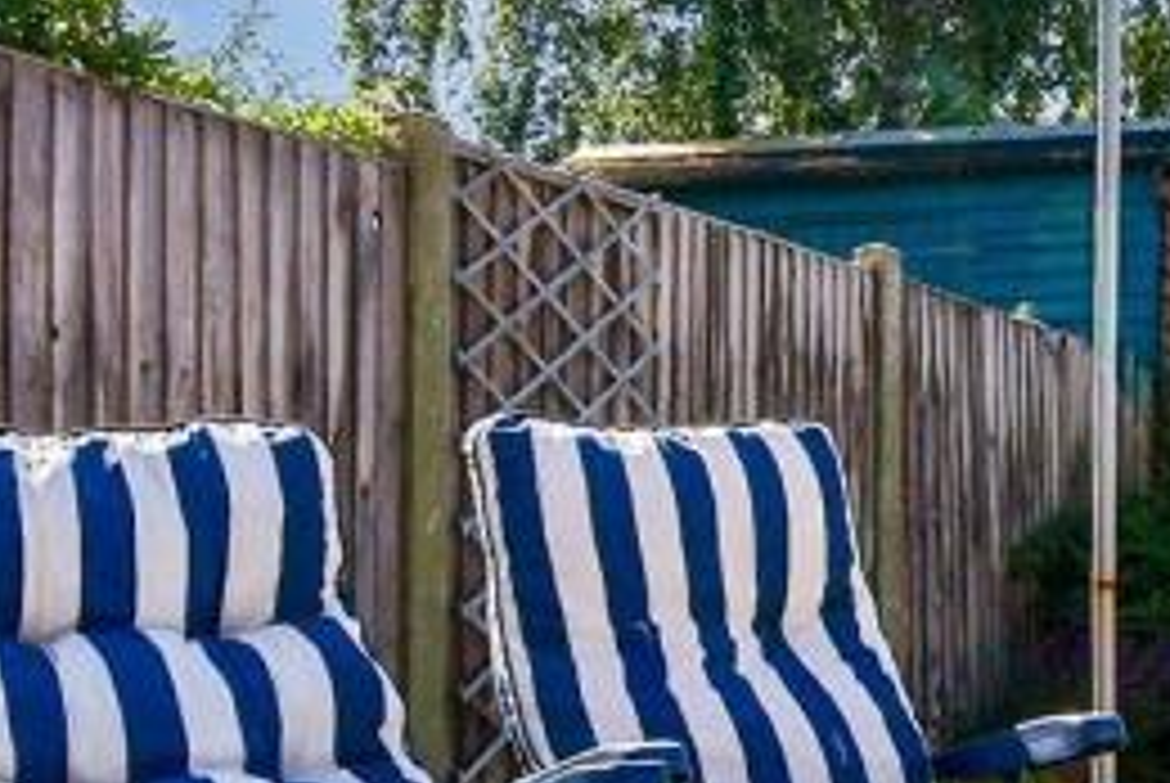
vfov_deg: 23.0
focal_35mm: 59
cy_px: 524
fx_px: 1920
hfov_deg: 28.9
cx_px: 1436
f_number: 9
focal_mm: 10
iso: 250
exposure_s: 1/640
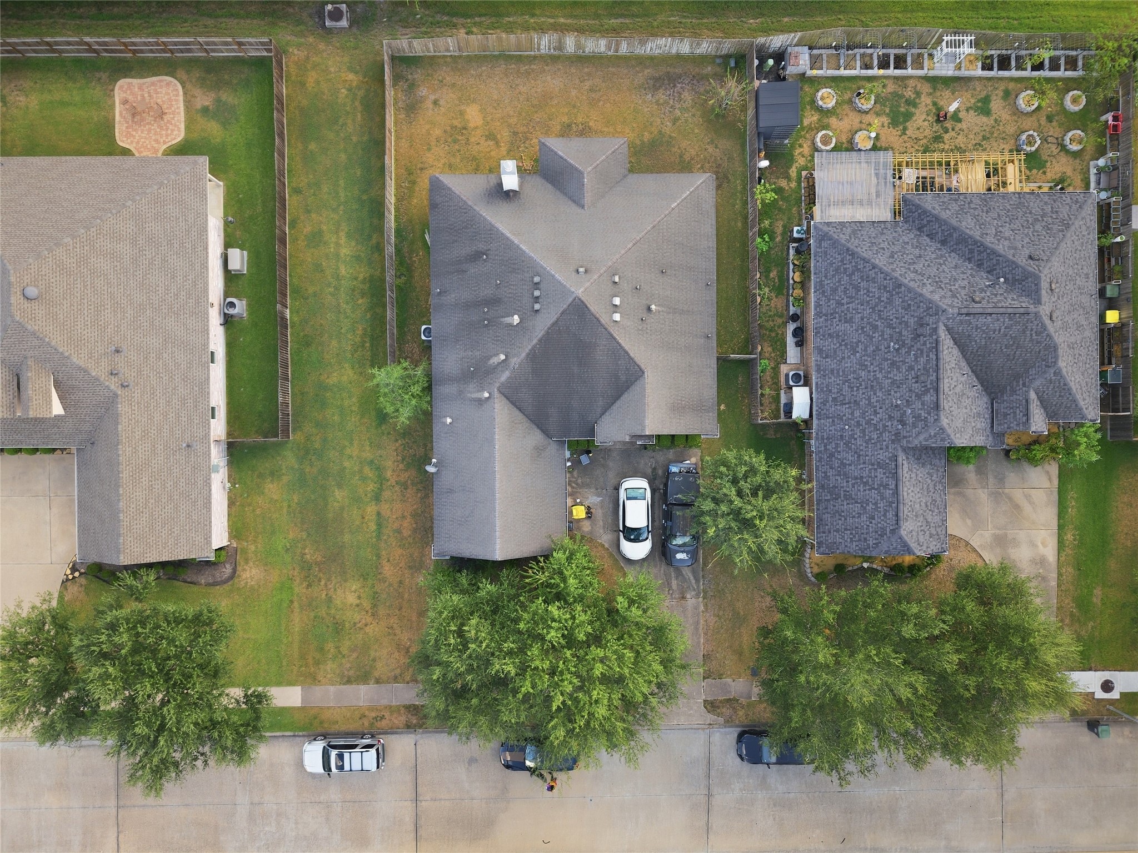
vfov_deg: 56.8
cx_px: 569
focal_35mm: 24
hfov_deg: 71.6
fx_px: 789
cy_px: 426
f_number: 1.8
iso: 120
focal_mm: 8.7
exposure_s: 1/15
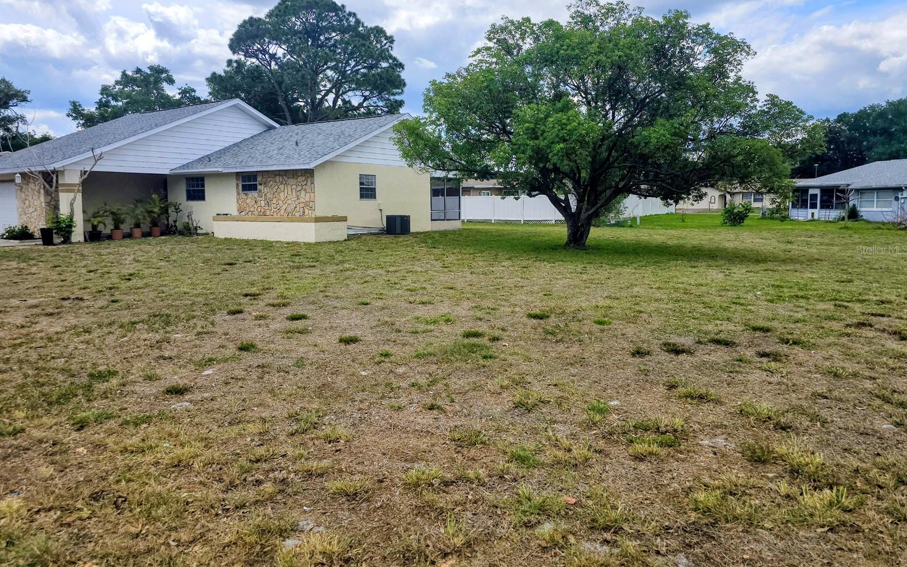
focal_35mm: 25
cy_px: 249
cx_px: 446
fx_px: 618
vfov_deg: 49.2
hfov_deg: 72.5
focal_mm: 6.3
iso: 10
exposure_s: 1/634
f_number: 1.7
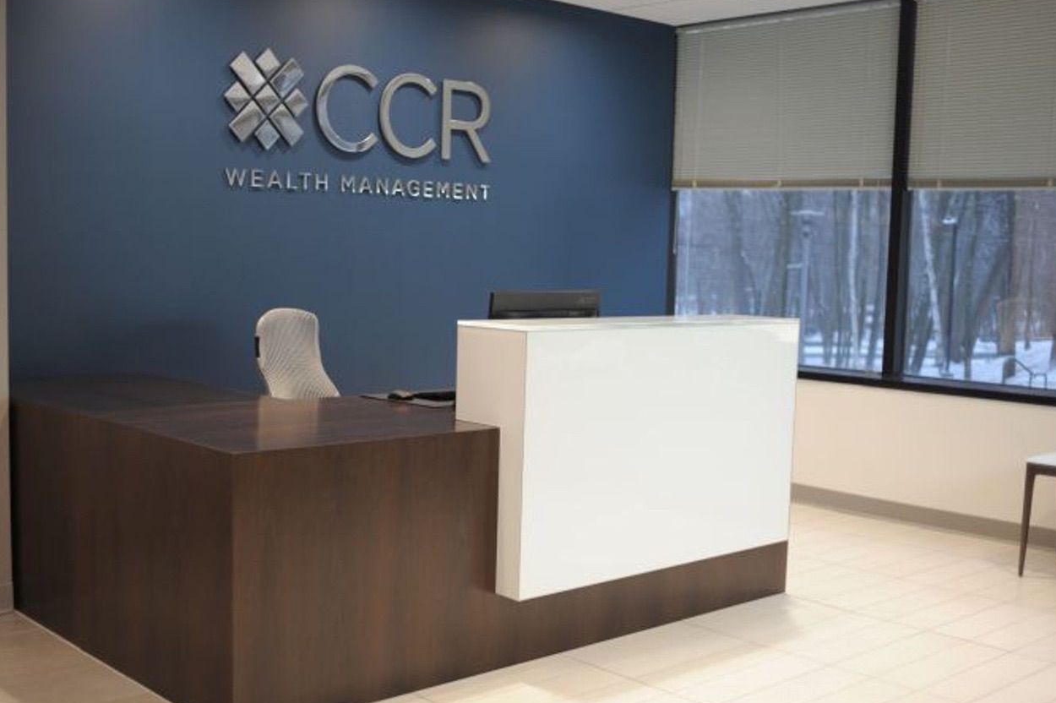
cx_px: 444
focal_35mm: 42
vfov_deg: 31.8
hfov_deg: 46.3
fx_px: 1231
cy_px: 386
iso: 400
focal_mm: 35
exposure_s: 1/125
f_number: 2.2
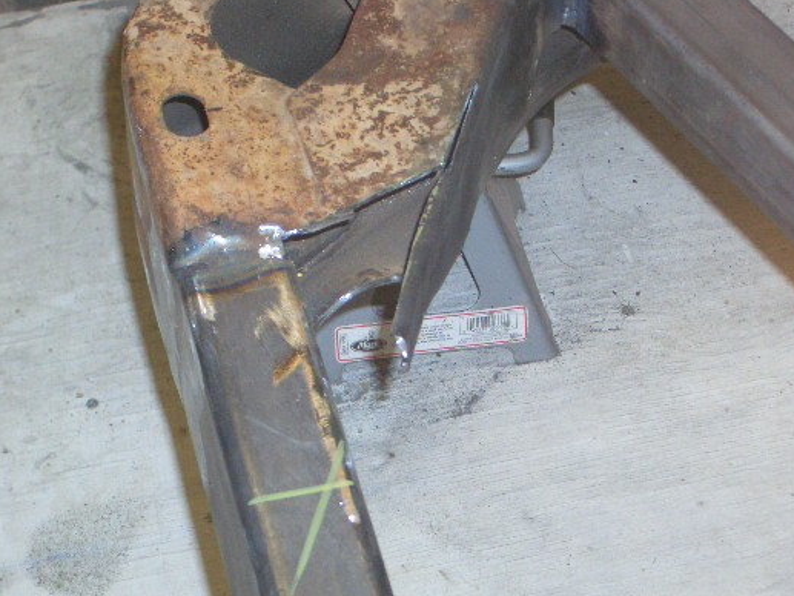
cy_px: 363
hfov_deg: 18.0
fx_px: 2501
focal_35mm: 109
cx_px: 490
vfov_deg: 13.6
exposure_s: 1/60
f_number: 4.4
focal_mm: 14.6
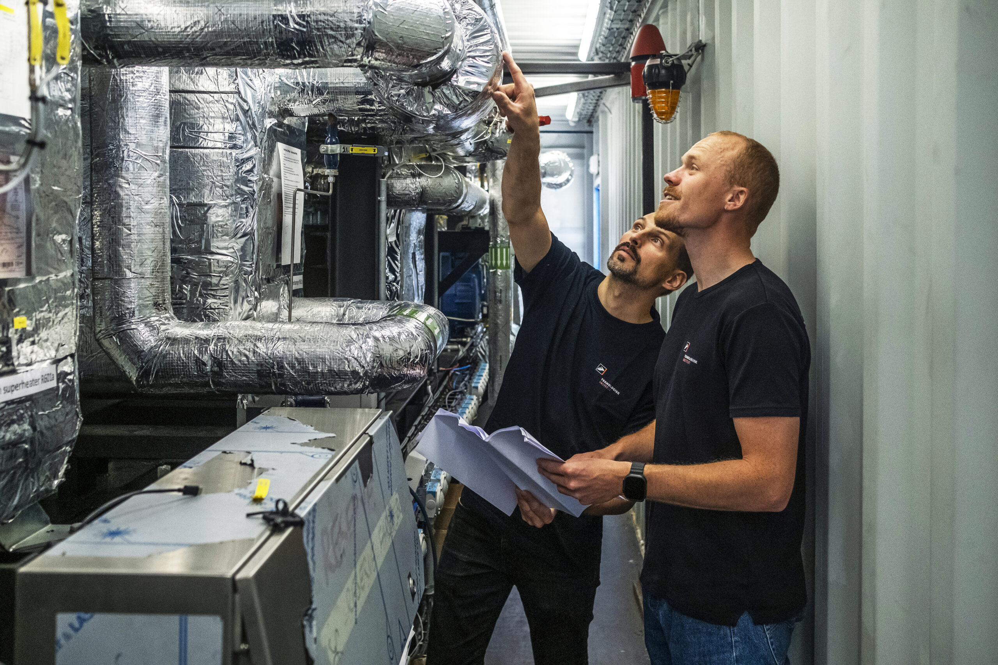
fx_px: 970
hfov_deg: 54.4
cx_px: 499
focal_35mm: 35
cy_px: 332
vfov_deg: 37.9
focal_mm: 23
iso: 3200
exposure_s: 1/500
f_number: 3.2
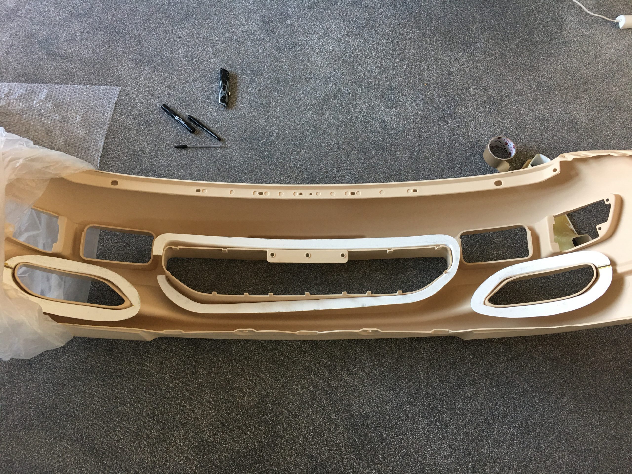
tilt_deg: -64.5
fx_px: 529
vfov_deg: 48.2
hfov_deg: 61.7
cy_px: 237
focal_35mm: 29
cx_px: 316
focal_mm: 4.15
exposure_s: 1/17
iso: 50
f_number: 2.2
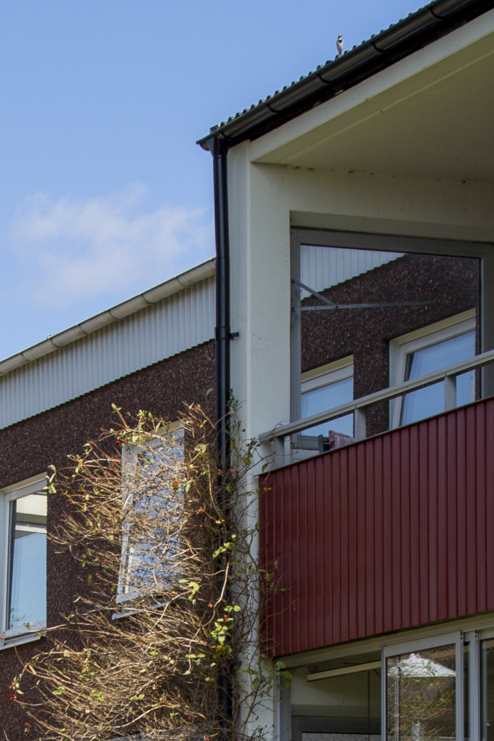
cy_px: 814
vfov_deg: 12.1
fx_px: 3436
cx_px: 32
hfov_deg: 8.2
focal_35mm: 167
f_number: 7.1
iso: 100
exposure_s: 1/200
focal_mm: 38
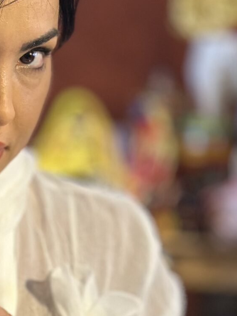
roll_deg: -1.4
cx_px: 12
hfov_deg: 9.0
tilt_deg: -7.3
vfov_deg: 11.9
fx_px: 1506
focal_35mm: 165
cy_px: 269
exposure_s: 1/60
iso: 250
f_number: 1.78
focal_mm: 6.86
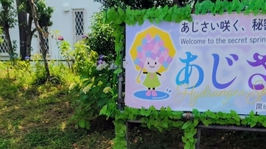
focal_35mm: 85
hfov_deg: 25.0
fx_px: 599
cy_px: 248
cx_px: 135
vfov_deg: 13.1
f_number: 1.9
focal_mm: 5.6
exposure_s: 1/2349
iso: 50
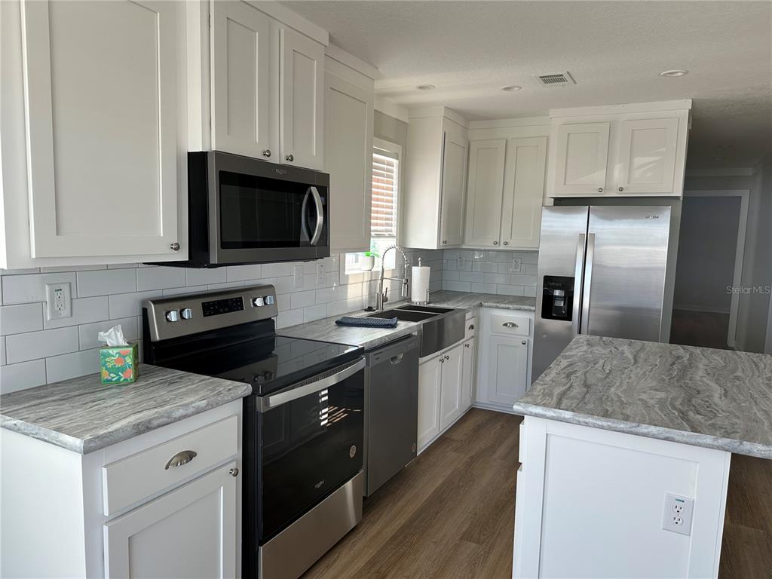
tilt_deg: -6.8
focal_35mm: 24
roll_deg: -2.1
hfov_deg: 71.6
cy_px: 290
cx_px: 386
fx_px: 535
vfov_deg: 56.8
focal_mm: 6.86
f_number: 1.78
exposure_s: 1/216
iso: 64
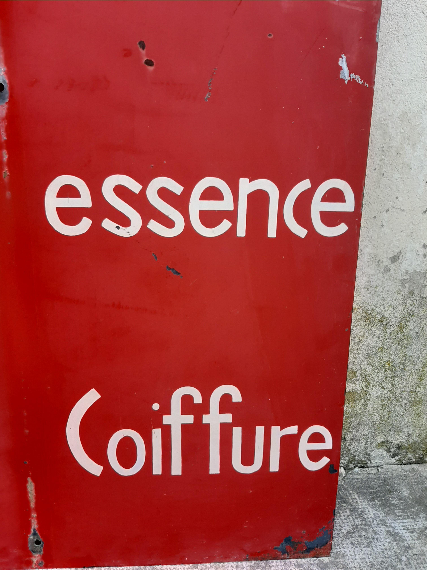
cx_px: 214
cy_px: 285
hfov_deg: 53.1
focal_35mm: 26
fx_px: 428
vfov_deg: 67.3
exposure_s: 1/583
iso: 40
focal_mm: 3.93
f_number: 1.7
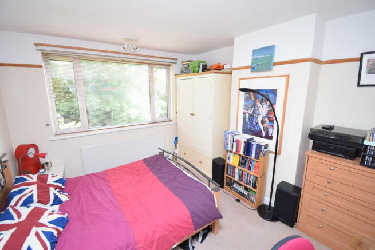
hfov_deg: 100.4
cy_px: 125
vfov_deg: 77.4
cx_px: 188
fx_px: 156
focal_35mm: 15
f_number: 4.5
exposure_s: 1/60
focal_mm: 10
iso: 500
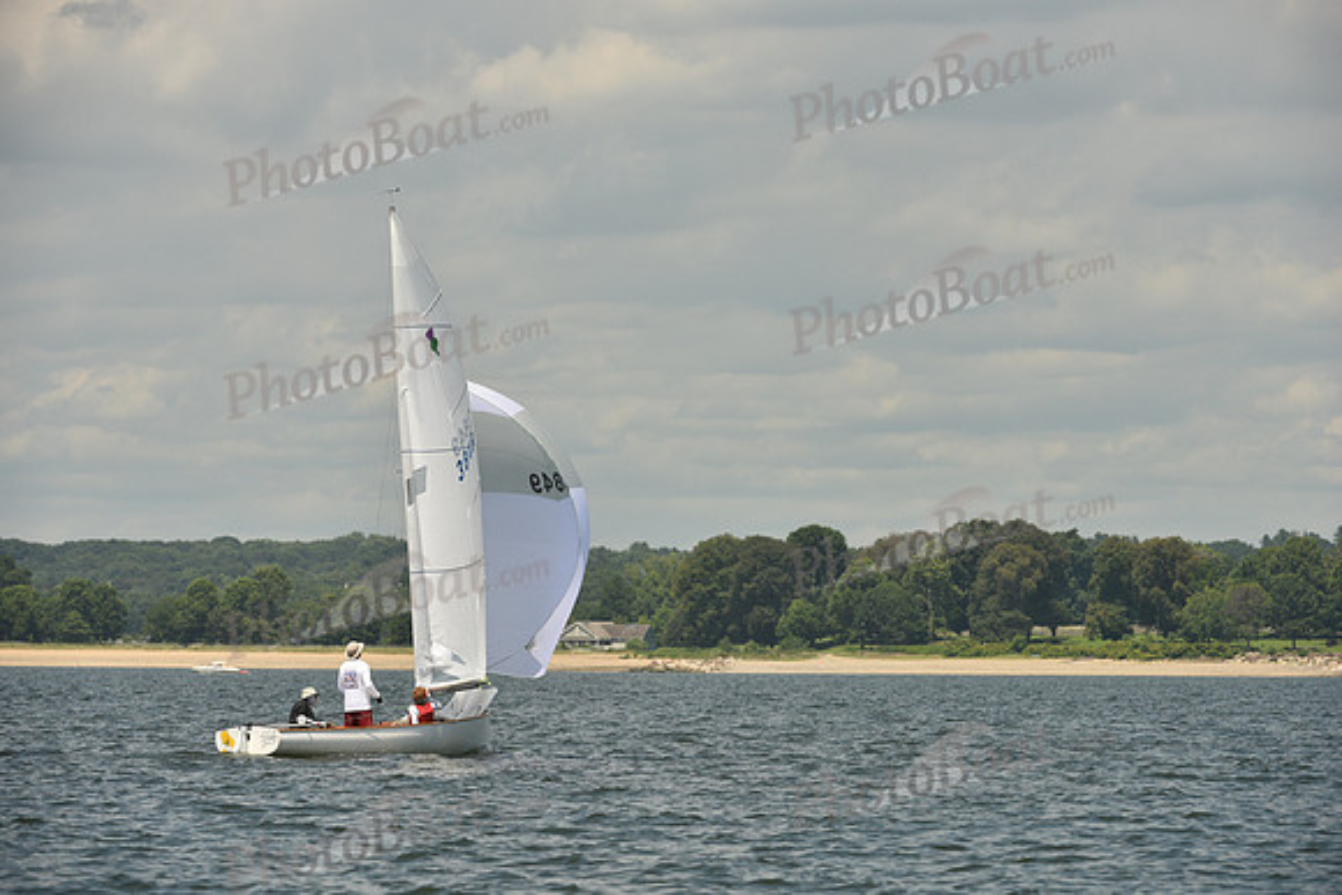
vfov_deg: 6.2
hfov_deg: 9.4
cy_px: 448
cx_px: 671
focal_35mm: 220
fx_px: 8203
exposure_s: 1/1250
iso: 250
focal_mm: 220
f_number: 7.1
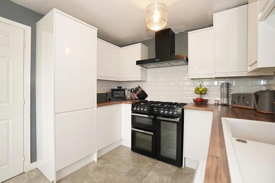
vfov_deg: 77.3
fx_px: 115
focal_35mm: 15
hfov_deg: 100.4
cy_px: 92
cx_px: 138
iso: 2500
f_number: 5
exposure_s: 1/200
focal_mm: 10
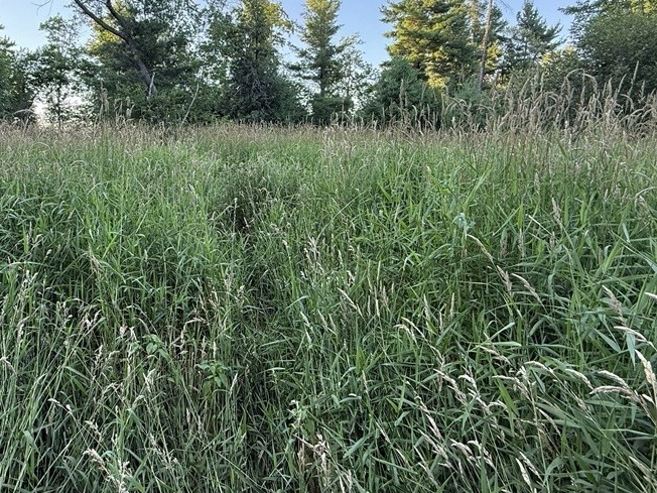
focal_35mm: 22
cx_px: 214
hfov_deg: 73.8
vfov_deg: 60.3
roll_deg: -0.5
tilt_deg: -3.8
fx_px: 418
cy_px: 184
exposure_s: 1/99
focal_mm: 2.22
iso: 100
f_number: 2.2
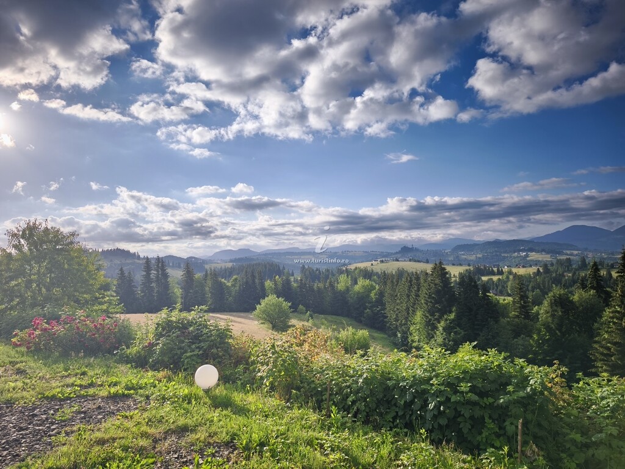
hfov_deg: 73.9
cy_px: 234
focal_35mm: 23
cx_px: 312
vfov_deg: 58.9
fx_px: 415
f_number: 1.6
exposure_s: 1/293
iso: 50
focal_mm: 6.57
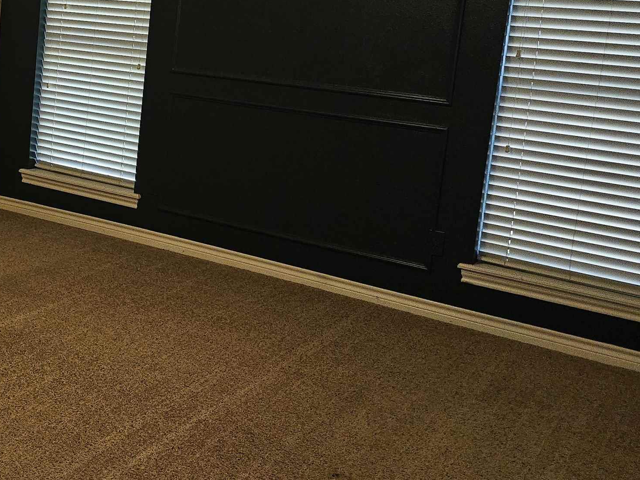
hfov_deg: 35.0
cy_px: 106
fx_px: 924
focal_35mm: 50
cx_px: 15
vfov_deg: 28.6
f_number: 1.8
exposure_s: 1/24
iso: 125
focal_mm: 5
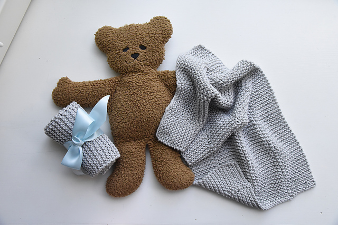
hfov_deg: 58.7
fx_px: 300
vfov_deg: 41.1
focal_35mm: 32
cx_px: 169
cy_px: 112
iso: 4000
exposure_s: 1/320
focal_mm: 32
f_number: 7.1
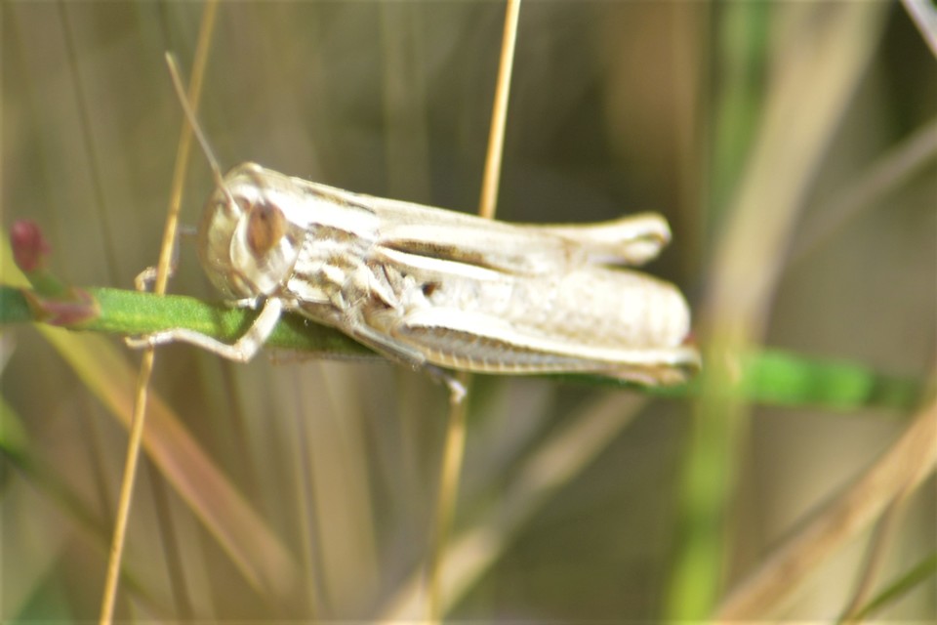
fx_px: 11712
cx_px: 468
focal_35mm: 450
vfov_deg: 3.1
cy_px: 312
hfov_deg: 4.6
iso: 160
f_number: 8
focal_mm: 300
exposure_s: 1/125
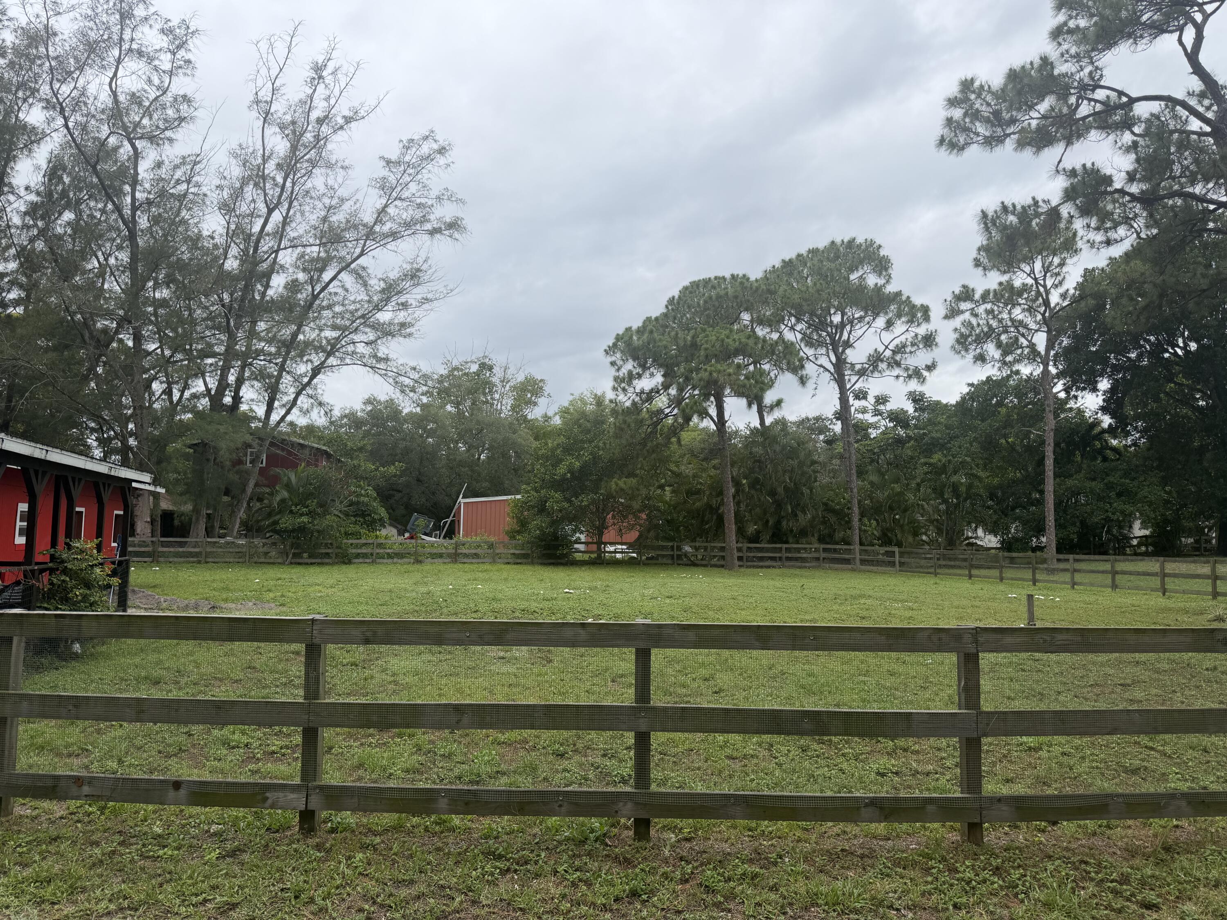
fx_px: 851
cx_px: 614
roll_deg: -0.7
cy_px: 460
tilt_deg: +6.6
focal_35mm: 24
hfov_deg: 71.6
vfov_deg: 56.8
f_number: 1.78
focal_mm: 6.76
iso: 80
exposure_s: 1/6173
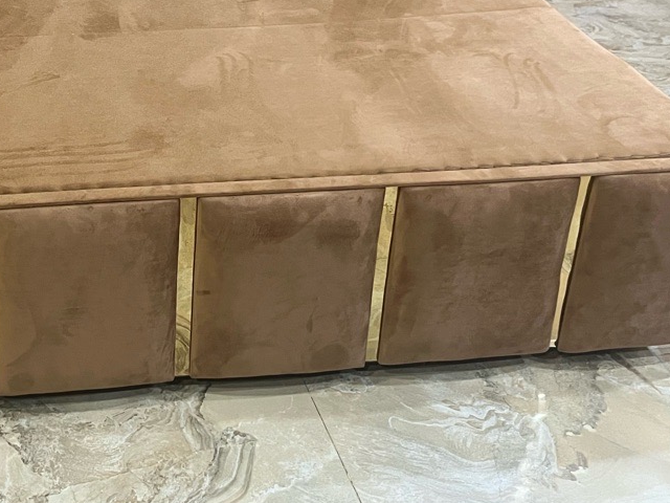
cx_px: 106
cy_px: 10
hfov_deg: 35.3
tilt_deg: -23.9
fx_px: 1006
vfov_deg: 26.6
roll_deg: -0.7
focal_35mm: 52
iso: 500
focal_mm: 5.7
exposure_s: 1/50
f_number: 1.5
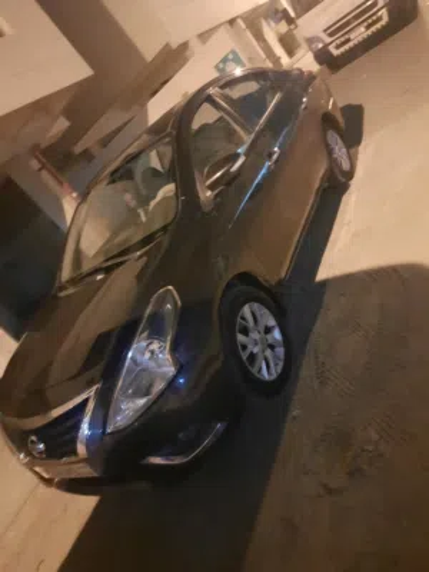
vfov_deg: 69.4
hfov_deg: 54.9
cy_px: 286
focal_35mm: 25
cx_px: 214
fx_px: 413
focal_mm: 4.6
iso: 1600
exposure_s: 1/10
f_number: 2
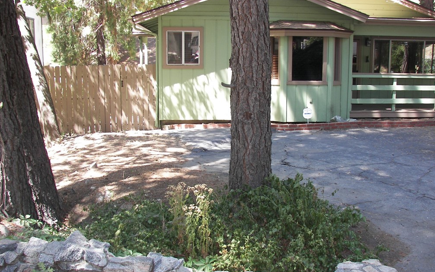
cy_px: 154
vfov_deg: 32.7
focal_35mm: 39
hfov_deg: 50.4
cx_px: 221
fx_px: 462
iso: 50
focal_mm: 6
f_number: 2.8
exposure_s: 1/50
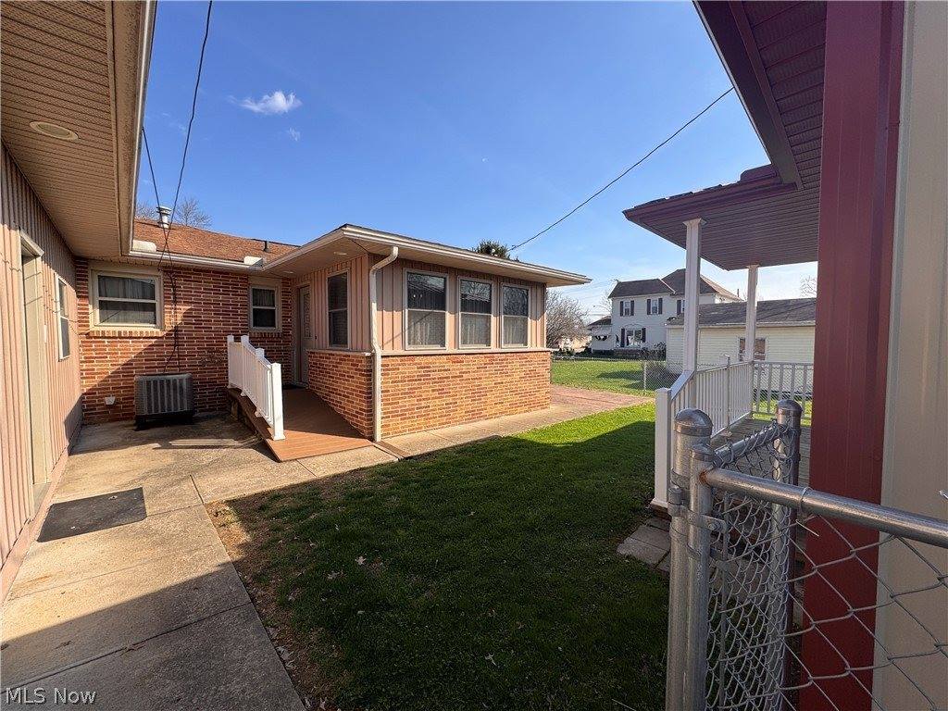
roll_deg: -0.9
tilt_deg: -2.6
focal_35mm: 14
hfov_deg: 102.1
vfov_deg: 85.7
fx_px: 383
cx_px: 474
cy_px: 356
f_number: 2.2
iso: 50
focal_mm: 2.22
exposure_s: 1/1449
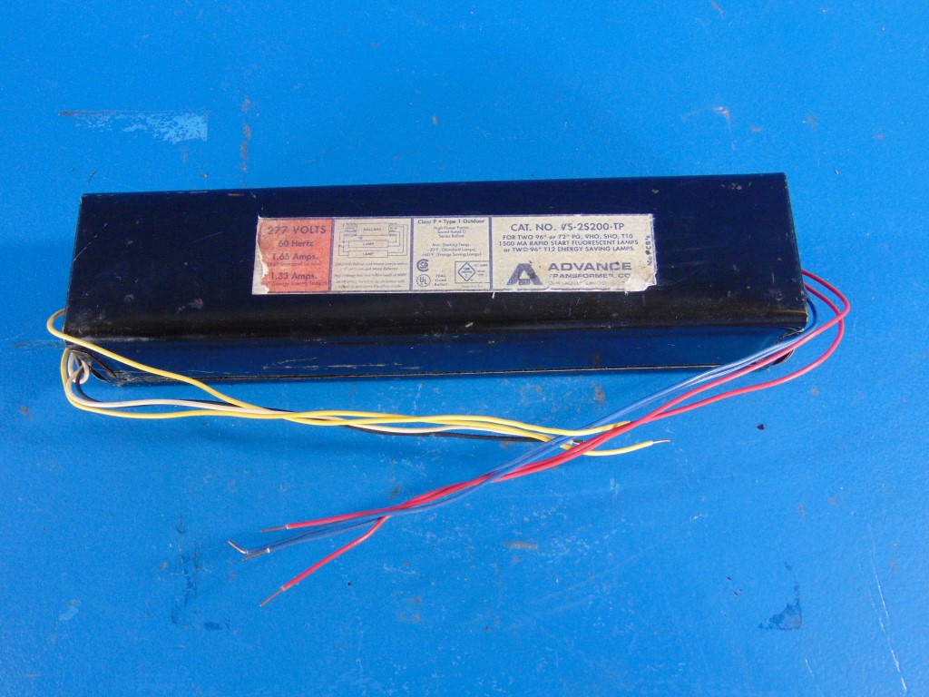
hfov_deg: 52.6
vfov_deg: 40.7
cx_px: 464
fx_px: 939
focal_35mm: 35
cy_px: 348
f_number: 3.2
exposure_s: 1/30
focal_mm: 6.3
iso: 250
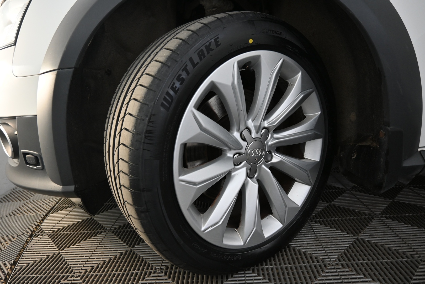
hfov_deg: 73.7
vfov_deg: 53.1
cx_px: 212
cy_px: 142
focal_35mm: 24
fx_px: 283
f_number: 3.5
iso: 720
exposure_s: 1/25
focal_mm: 16
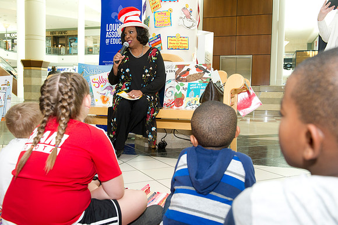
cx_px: 169
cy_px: 112
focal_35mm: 34
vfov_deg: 38.8
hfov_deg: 55.8
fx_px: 319
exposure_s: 1/250
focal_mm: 34
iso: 1250
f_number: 5.6
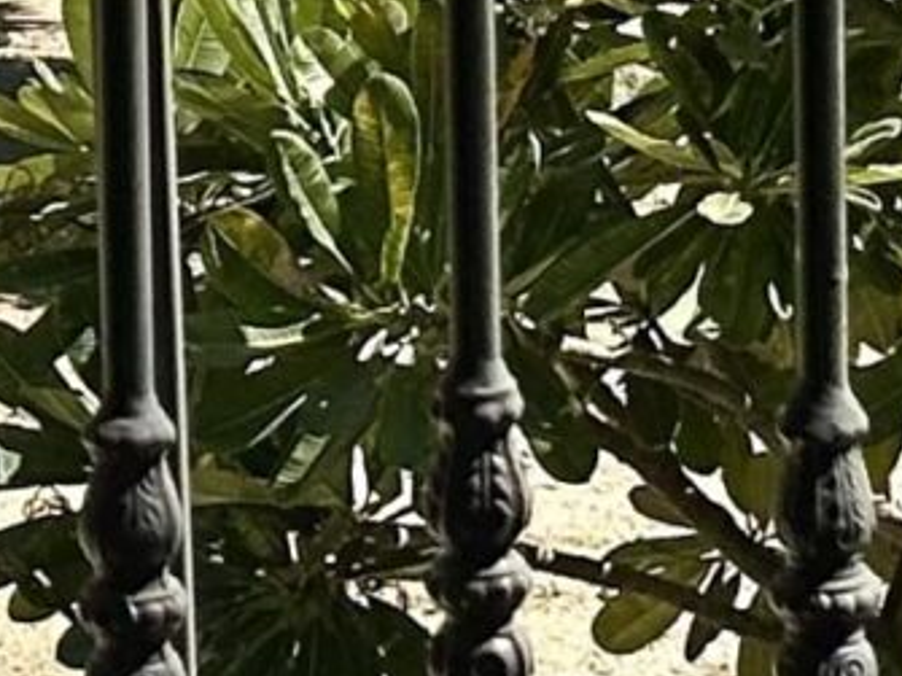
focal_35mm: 367
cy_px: -1883
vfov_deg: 3.8
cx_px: 805
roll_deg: +1.0
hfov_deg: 5.4
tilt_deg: -2.9
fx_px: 9560
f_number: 1.78
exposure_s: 1/4566
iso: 64
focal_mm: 6.86
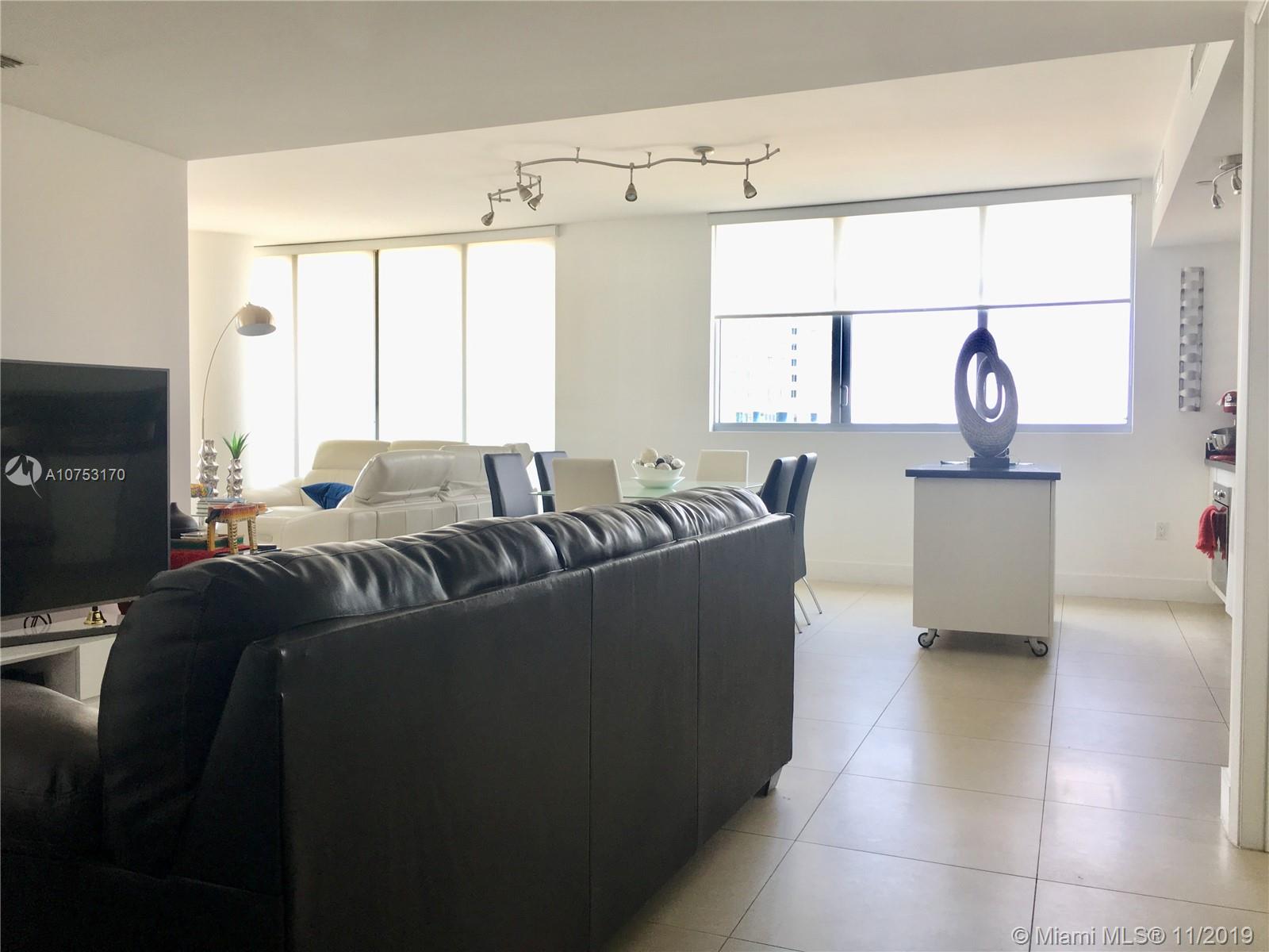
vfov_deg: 48.2
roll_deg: -0.9
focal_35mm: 29
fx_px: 1063
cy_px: 476
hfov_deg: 61.7
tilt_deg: -1.6
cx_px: 634
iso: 25
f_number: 2.2
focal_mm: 4.15
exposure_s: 1/50
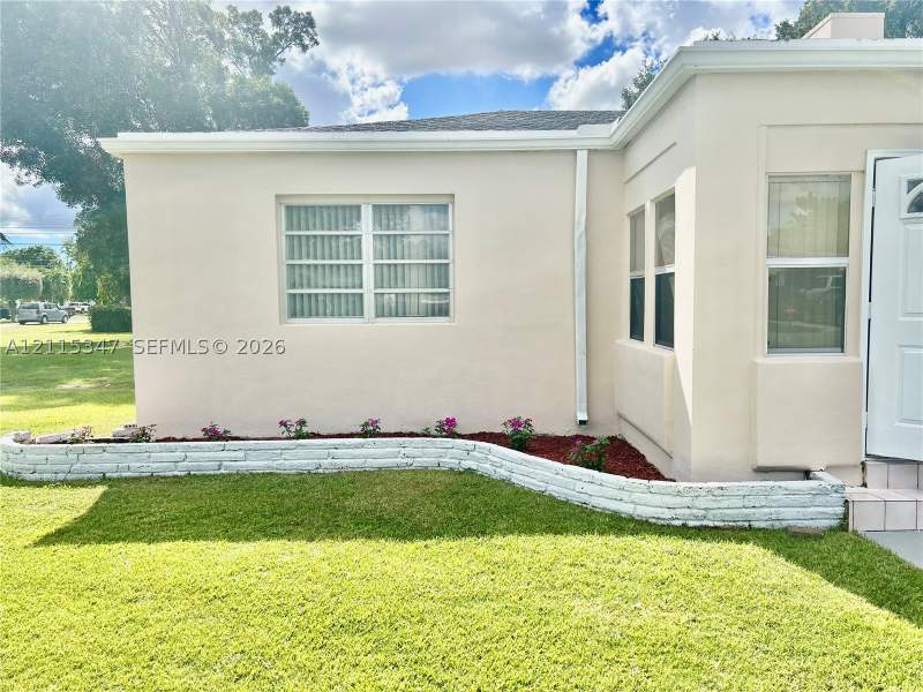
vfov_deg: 53.1
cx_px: 462
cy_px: 346
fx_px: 693
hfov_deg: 67.3
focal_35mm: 26
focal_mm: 5.7
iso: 50
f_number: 1.5
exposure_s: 1/3831
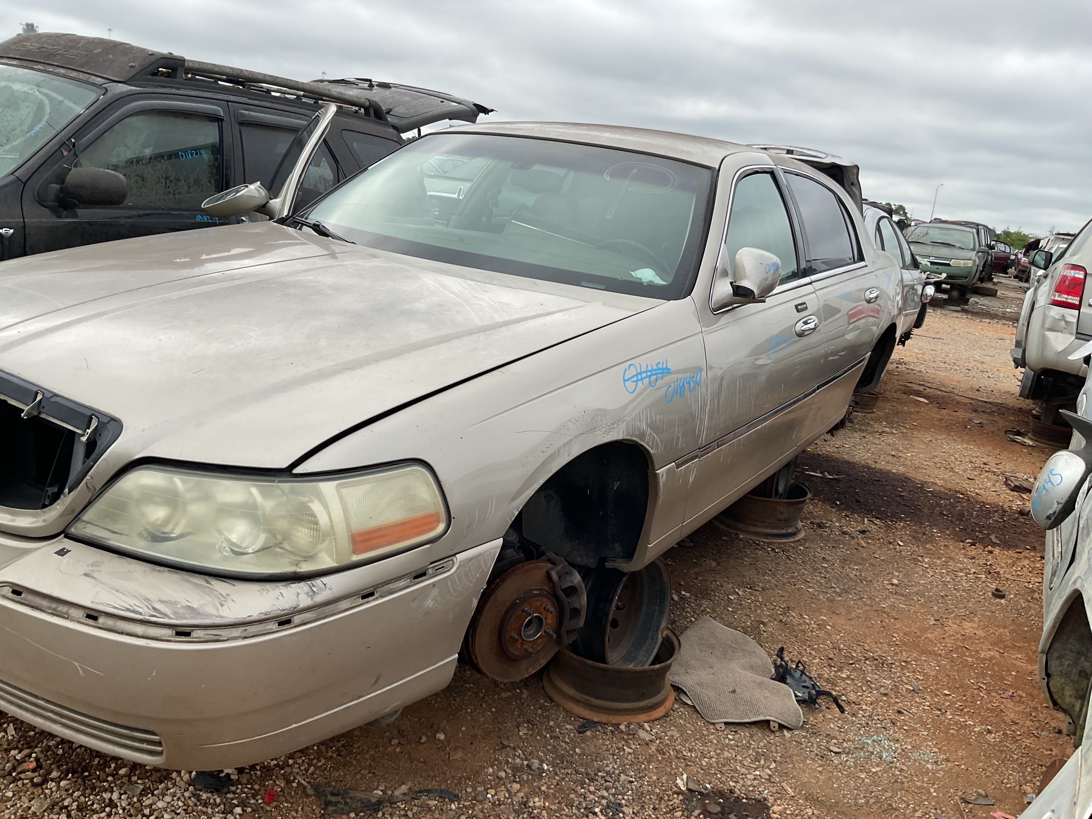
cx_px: 546
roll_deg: -1.7
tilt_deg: -14.1
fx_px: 915
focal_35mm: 29
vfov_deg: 48.2
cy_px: 410
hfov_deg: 61.7
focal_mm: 3
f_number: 1.8
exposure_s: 1/1121
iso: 16
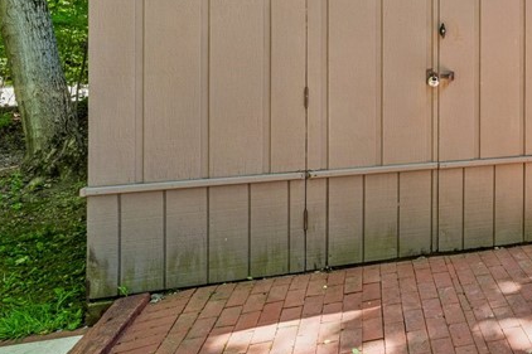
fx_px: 532
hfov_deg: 43.0
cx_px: 569
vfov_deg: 34.6
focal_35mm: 36
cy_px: 28
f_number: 8
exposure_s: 1/80
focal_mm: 14
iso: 200
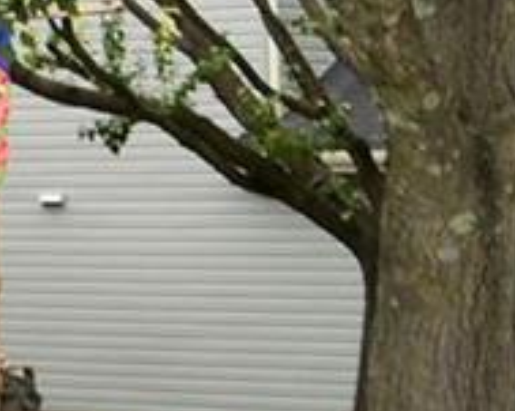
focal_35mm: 262
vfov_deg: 5.8
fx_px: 3991
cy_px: -338
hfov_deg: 6.9
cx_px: -820
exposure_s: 1/80
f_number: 3.5
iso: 100
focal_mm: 22
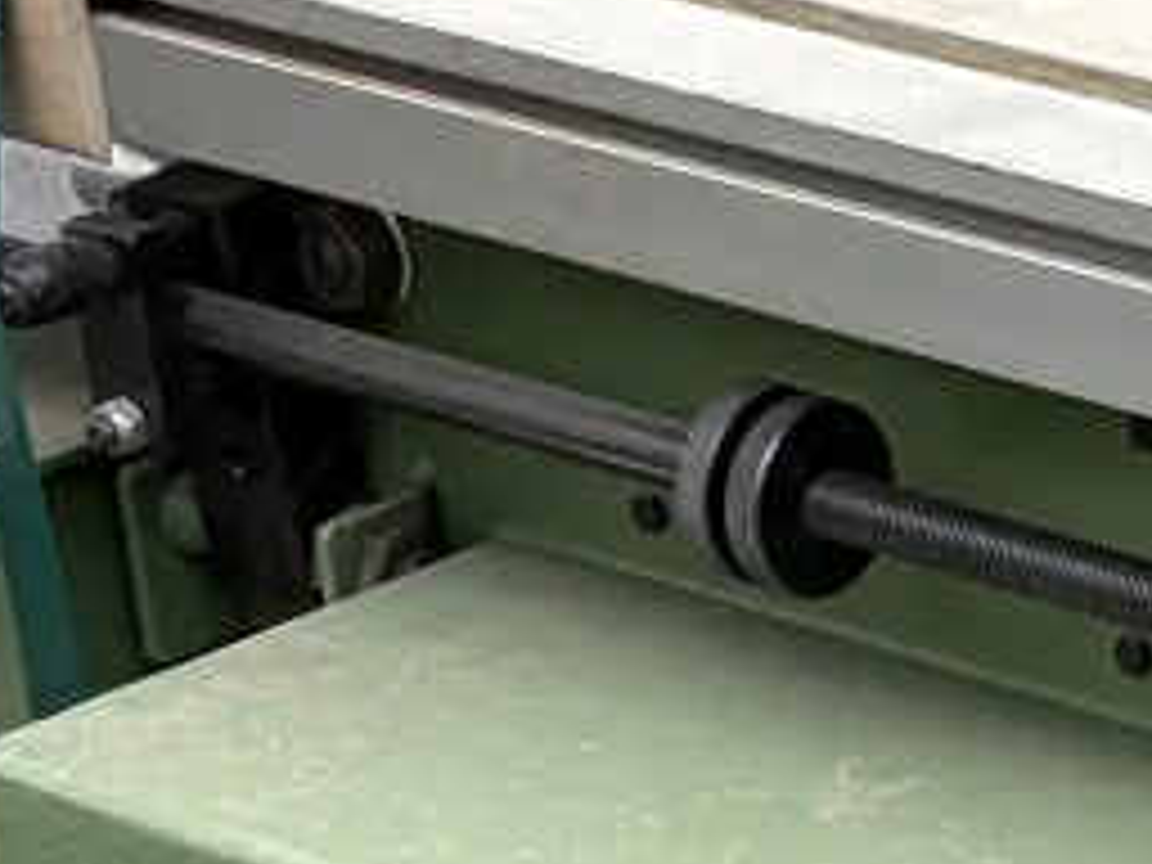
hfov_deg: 9.9
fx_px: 6489
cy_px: 1656
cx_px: 1696
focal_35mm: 195
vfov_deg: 7.4
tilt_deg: -30.4
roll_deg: -0.2
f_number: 1.6
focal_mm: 5.96
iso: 50
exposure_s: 1/407
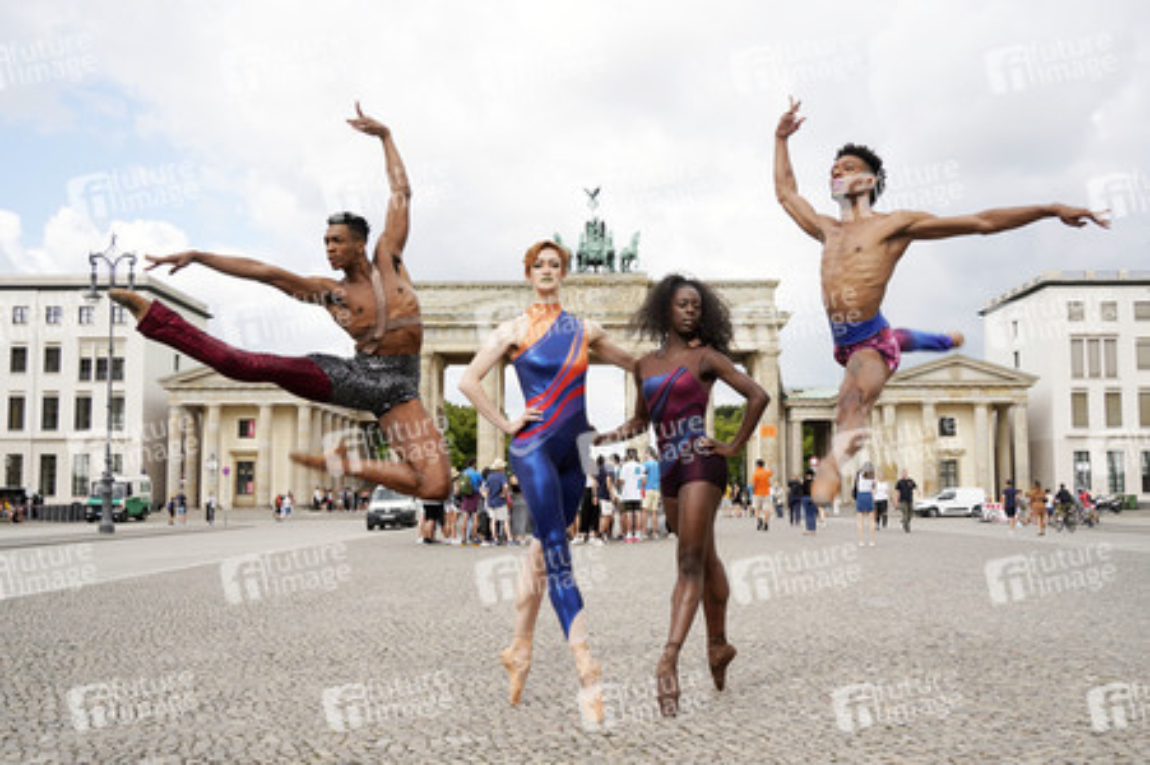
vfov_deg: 38.8
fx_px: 1085
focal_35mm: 34
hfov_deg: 55.8
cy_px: 382
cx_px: 575
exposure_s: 1/250
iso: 100
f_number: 7.1
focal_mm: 34
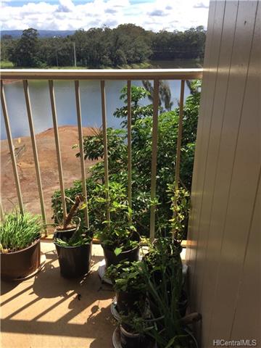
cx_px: 130
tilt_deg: -22.1
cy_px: 174
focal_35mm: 29
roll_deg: +0.9
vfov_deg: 61.7
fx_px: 292
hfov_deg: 48.2
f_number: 2.2
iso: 32
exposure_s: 1/1130
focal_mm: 4.15
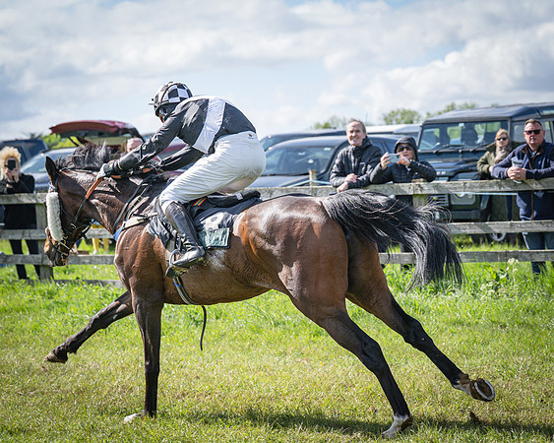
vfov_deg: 11.5
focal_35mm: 134
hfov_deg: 14.4
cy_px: 213
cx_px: 334
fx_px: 2193
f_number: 4
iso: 400
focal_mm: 74
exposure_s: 1/2000
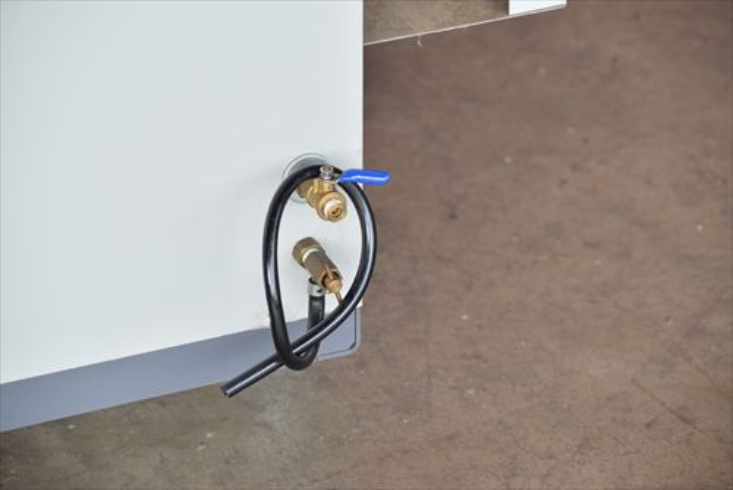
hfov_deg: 11.4
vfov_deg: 7.6
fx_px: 3667
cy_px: 245
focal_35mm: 180
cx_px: 366
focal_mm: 120
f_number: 6.3
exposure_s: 1/250
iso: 1250
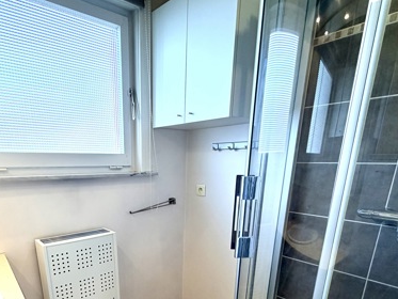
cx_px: 160
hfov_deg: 70.9
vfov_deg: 52.4
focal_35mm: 24
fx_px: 276
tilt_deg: -18.0
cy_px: 248
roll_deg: +1.0
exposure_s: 1/100
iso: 80
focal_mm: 2.22
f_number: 2.2
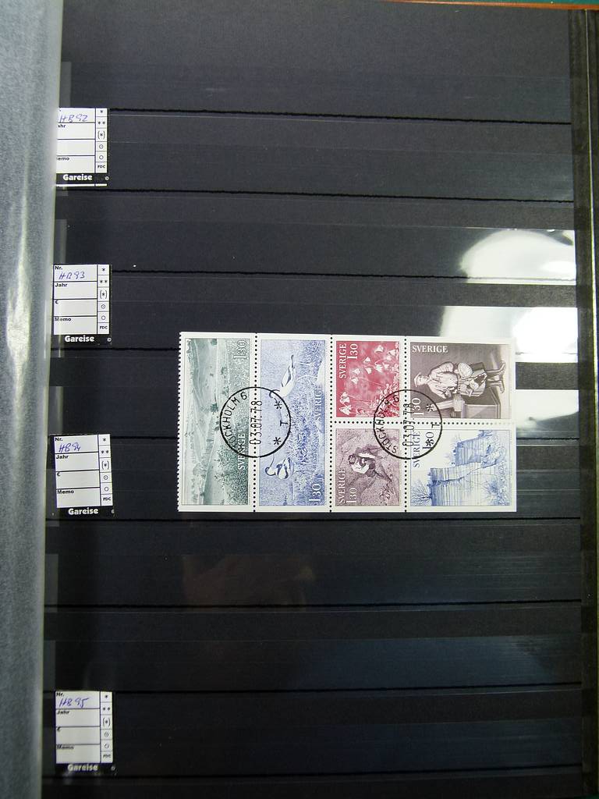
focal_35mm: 39
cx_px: 300
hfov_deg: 36.8
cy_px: 400
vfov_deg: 47.9
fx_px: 900
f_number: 3.1
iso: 100
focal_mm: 7
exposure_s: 1/80
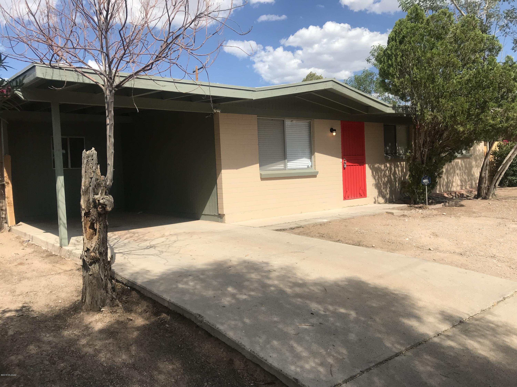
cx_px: 258
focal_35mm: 28
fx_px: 418
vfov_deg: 49.7
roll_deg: +2.5
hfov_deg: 63.4
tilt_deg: -3.9
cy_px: 194
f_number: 1.8
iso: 20
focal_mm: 3.99
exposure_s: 1/2907
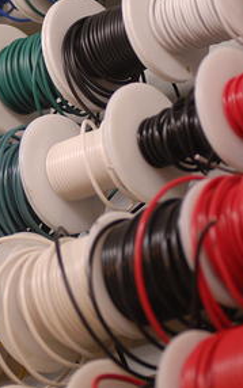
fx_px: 2128
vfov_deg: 10.4
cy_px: 187
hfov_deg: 6.5
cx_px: -24
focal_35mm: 201
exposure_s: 1/40
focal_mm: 80
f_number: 2.8
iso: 200
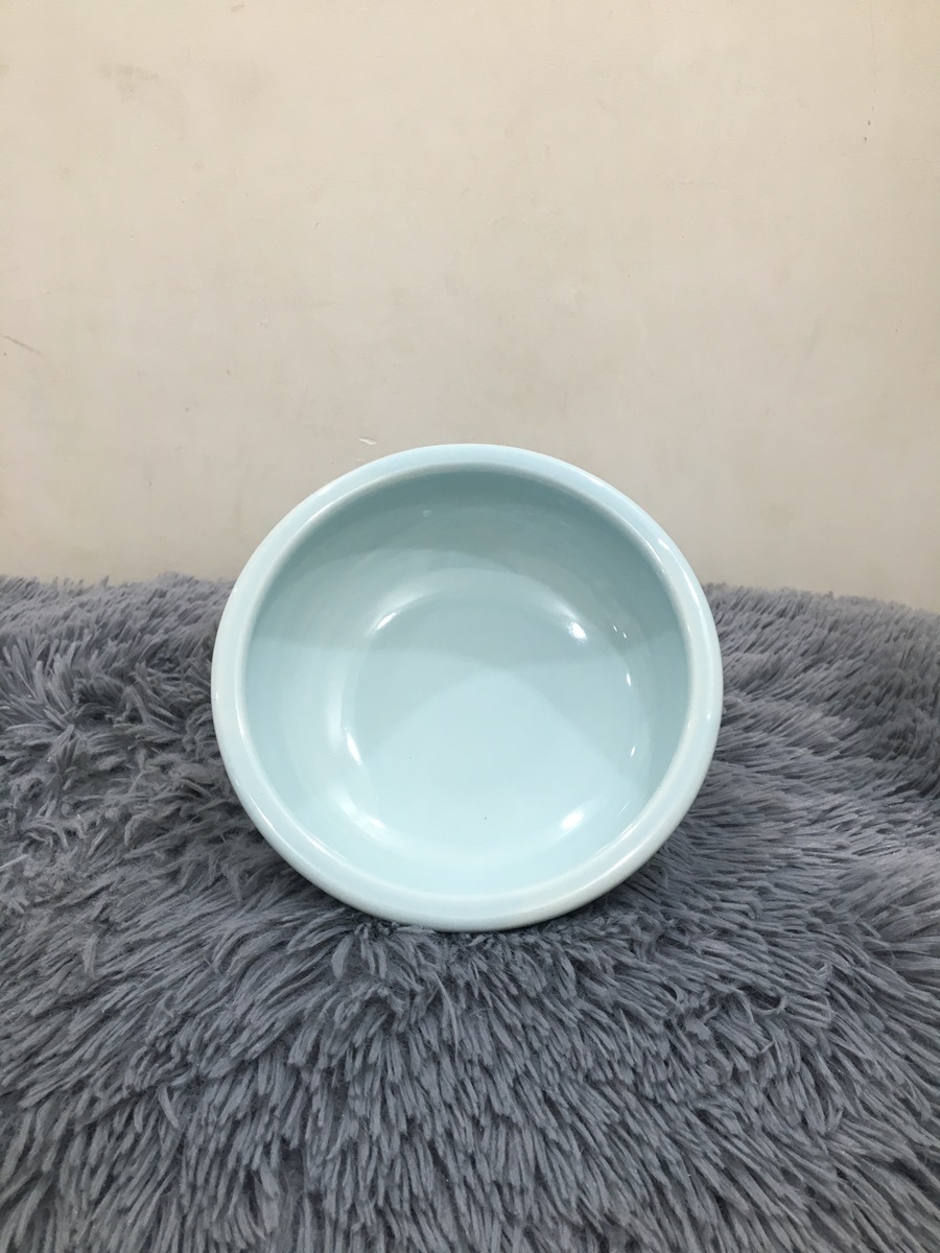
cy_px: 626
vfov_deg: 61.7
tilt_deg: -21.9
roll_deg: -1.9
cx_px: 470
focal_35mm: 29
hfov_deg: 48.2
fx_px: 1050
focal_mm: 4.15
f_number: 2.2
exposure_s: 1/33
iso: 80
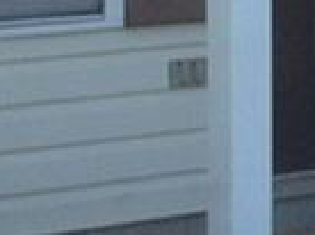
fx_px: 2226
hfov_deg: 7.4
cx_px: 854
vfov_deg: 5.9
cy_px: -278
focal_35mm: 245
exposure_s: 1/371
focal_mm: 3.3
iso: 25
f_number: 2.4
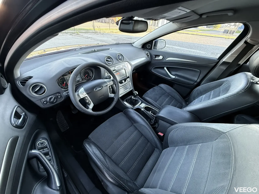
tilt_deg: -38.1
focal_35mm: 14
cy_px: 97
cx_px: 130
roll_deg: -6.4
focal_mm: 2.22
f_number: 2.2
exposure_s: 1/68
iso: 320
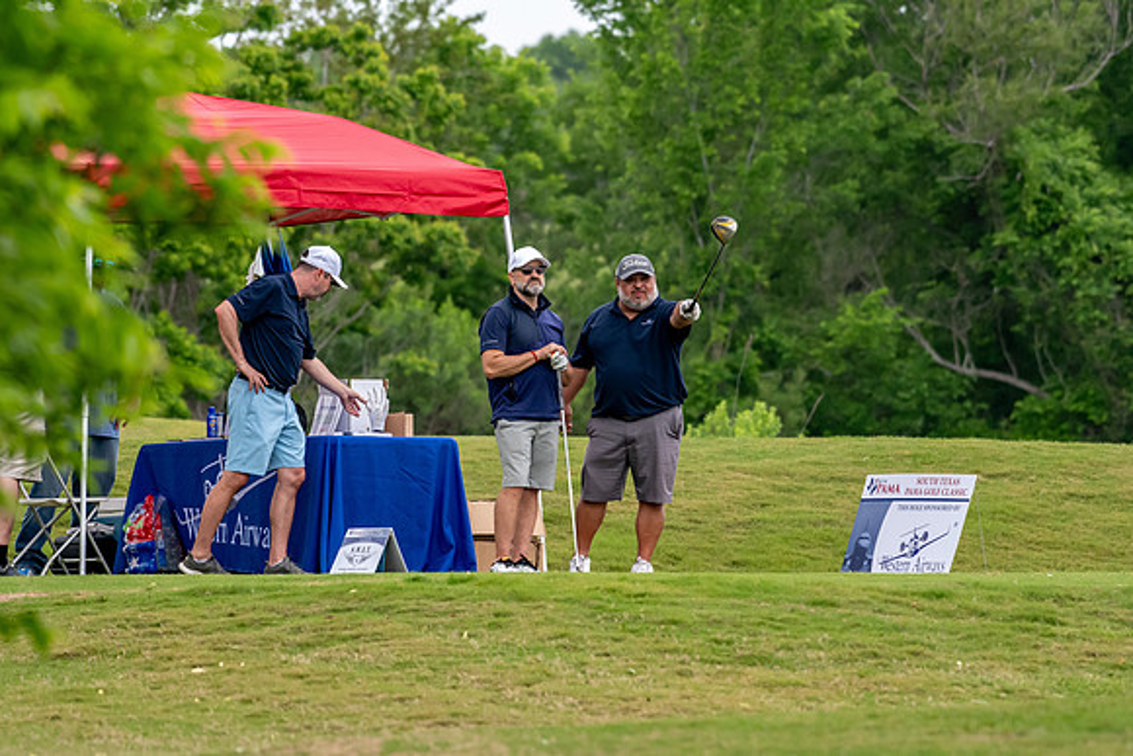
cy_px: 378
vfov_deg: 3.4
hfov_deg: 5.1
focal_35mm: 405
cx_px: 566
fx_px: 12749
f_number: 5.6
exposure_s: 1/2000
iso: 1600
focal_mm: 270
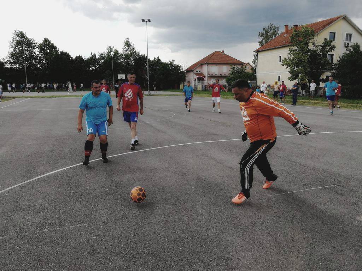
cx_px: 181
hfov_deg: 65.3
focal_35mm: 27
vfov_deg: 51.4
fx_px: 282
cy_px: 136
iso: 50
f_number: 2.2
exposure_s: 1/1044
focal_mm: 3.95
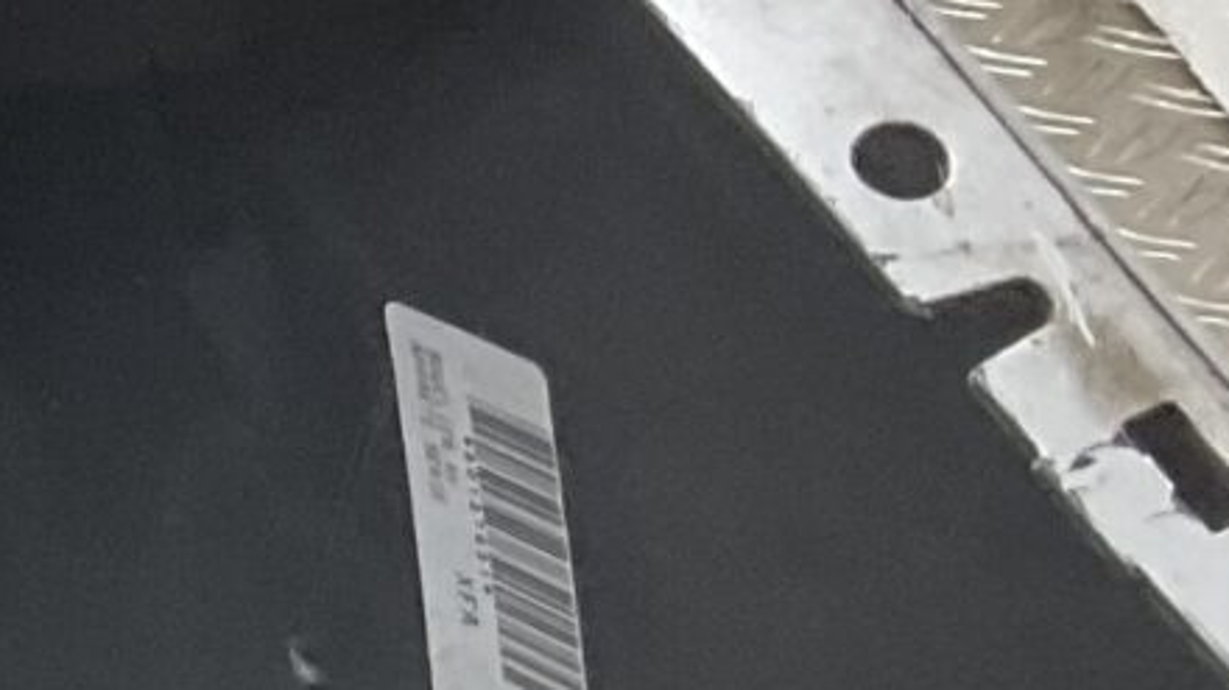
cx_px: -1545
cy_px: 1251
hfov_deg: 10.4
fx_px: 5993
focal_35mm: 184
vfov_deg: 6.4
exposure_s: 1/120
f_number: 1.8
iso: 50
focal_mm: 3
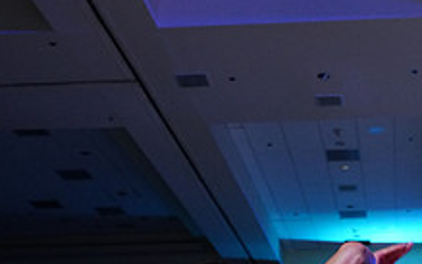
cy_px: 551
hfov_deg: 25.0
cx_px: 348
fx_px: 932
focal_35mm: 81
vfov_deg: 13.5
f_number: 4
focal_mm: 30
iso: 2500
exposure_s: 1/400
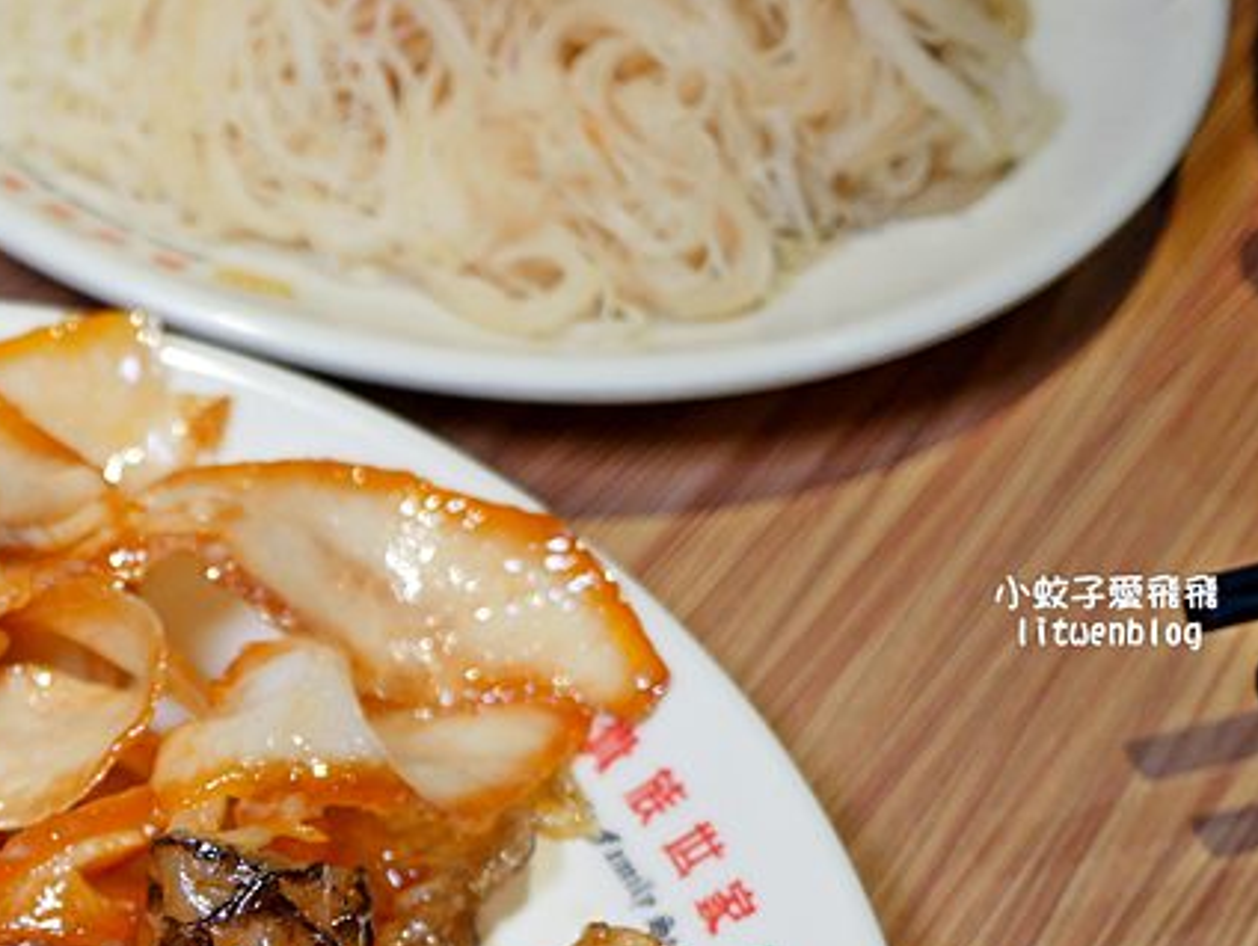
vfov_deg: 20.9
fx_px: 2401
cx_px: -172
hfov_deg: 26.7
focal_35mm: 66
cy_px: 1105
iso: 200
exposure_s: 1/60
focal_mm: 14
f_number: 2.5
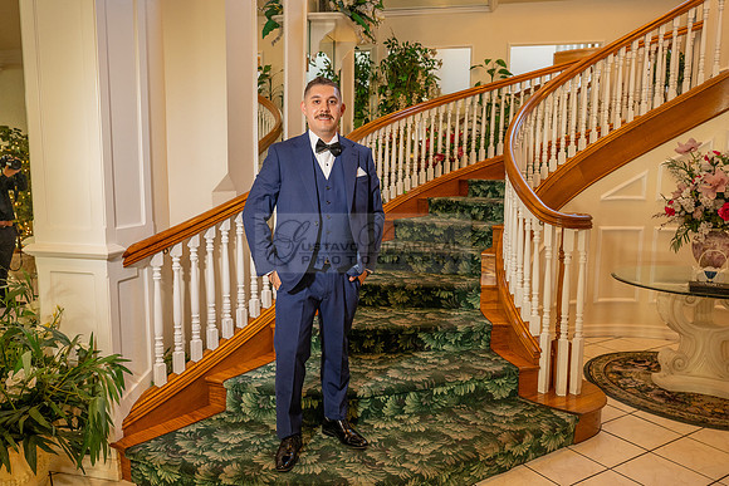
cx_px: 364
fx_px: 577
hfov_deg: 64.5
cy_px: 243
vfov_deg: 45.7
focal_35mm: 28
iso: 1000
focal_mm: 28.5
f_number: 4.5
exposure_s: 1/125
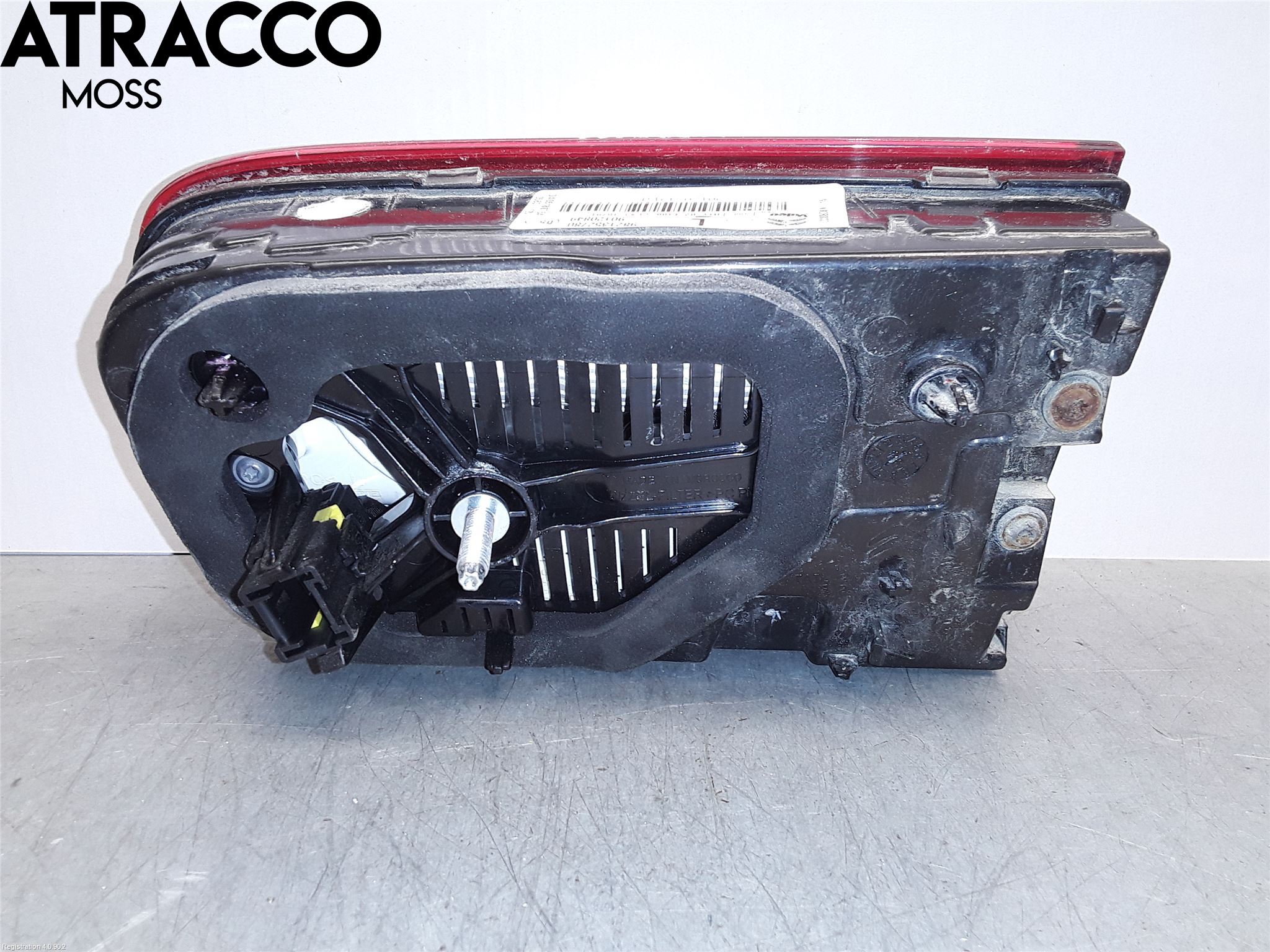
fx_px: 1027
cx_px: 635
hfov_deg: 63.4
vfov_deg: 49.7
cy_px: 476
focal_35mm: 28
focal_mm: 2.91
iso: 50
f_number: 1.9
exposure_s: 1/50
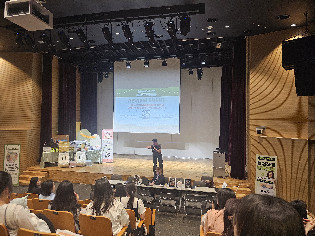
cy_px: 118
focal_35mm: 23
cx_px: 158
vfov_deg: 58.9
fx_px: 209
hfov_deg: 73.9
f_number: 1.7
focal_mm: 6.3
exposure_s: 1/120
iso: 500
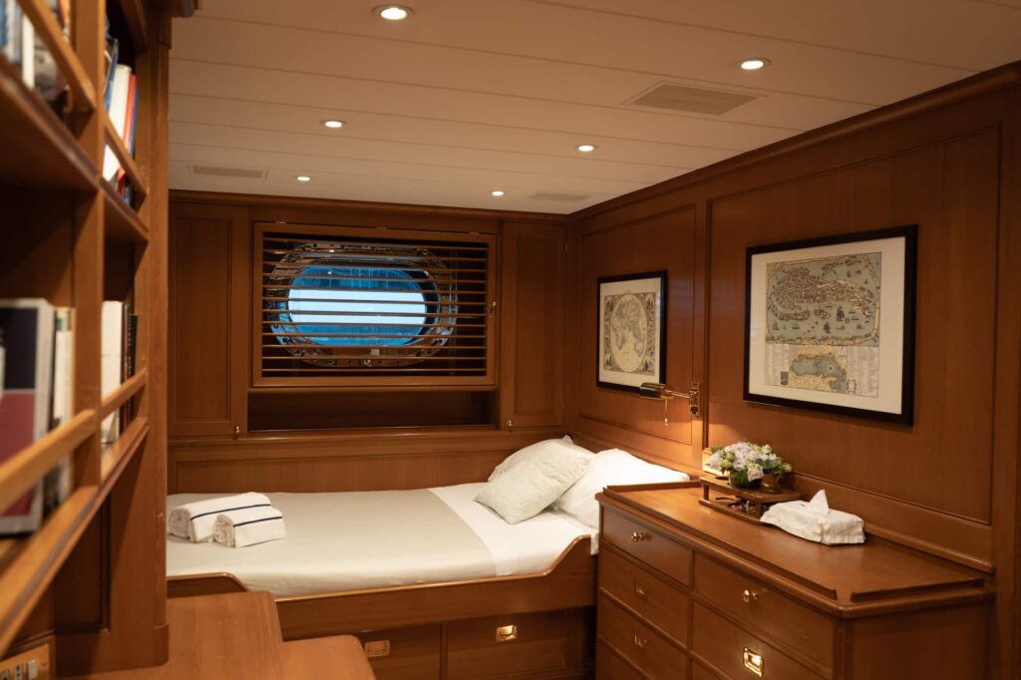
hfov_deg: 65.5
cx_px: 510
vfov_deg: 46.4
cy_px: 340
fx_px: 794
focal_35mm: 28
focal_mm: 28
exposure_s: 1/25
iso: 640
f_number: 5
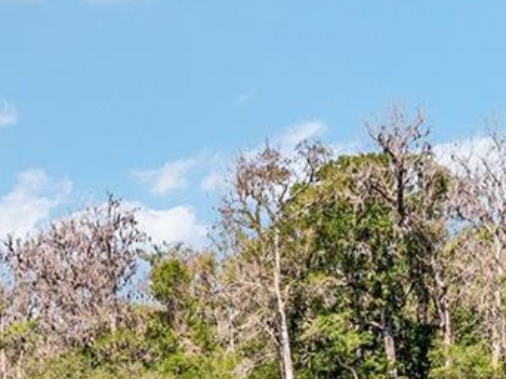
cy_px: 440
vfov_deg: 13.4
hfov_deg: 16.6
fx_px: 1578
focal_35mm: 108
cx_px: -257
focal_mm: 24
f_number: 7.1
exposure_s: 1/800
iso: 400
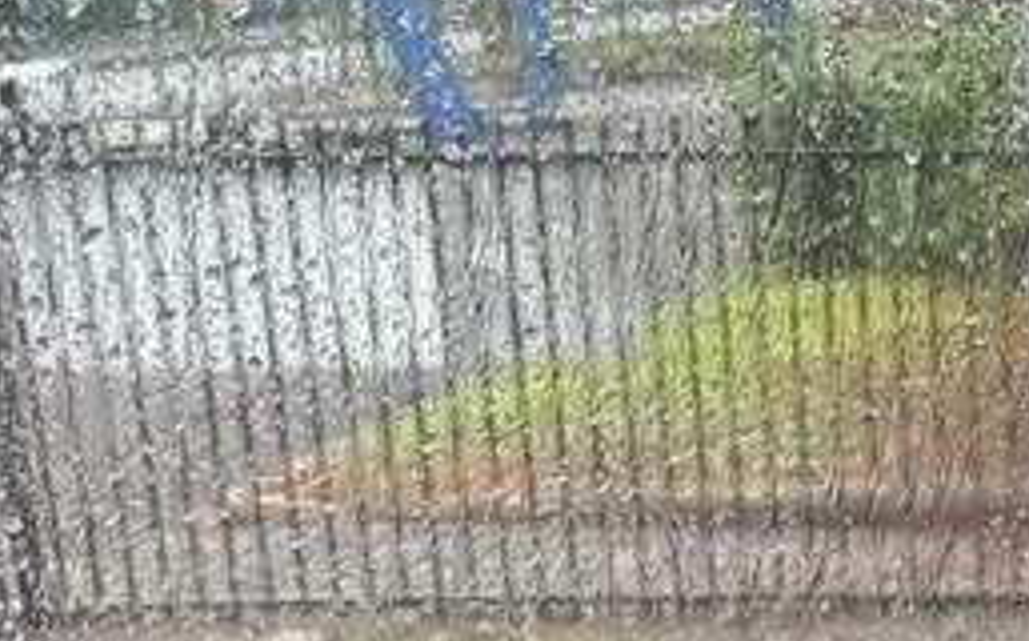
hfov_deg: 17.7
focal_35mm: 110
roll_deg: +0.8
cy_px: 1066
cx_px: 1369
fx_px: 3081
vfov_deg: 11.2
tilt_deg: -22.1
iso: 80
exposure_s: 1/121
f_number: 1.6
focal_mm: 5.96
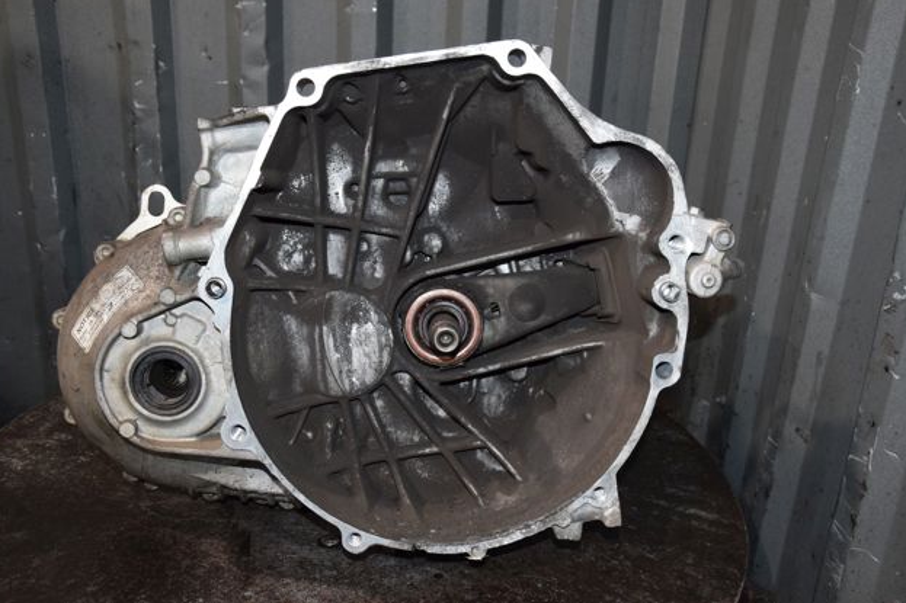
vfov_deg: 34.6
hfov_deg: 50.1
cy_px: 295
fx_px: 969
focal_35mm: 39
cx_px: 454
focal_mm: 25
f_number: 5.6
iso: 1600
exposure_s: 1/60
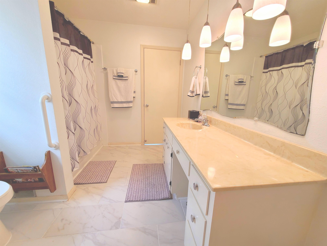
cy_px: 123
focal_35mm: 13
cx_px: 164
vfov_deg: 89.9
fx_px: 123
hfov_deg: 106.2
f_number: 2.2
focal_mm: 2.2
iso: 125
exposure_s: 1/60
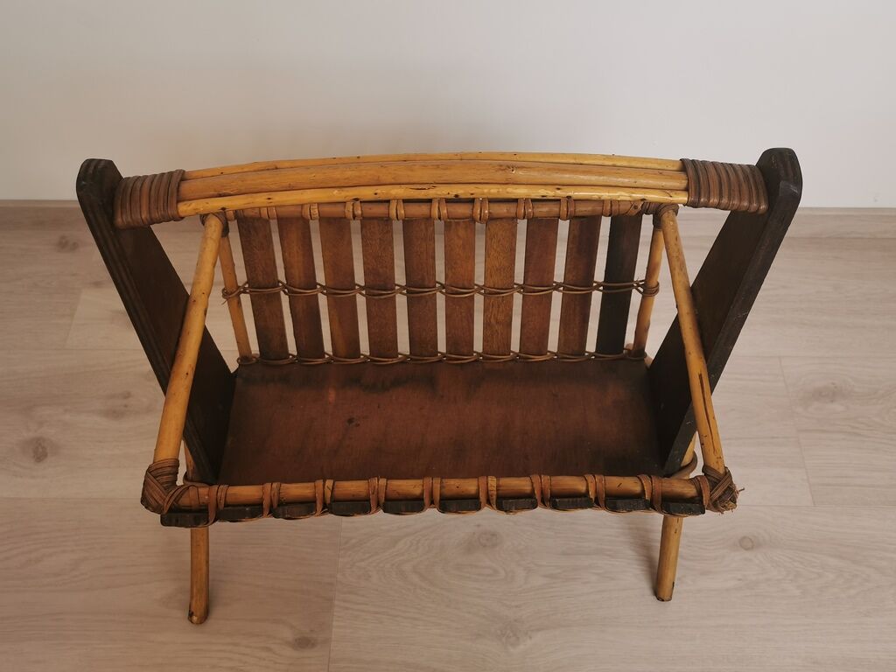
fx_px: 802
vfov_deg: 45.4
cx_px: 448
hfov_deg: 58.4
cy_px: 336
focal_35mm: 31
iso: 100
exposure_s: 1/100
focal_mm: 5.58
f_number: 1.8
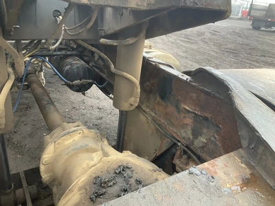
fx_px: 230
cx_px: 138
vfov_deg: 48.2
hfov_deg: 61.7
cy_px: 103
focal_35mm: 29
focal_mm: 3
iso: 50
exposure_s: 1/122
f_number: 1.8
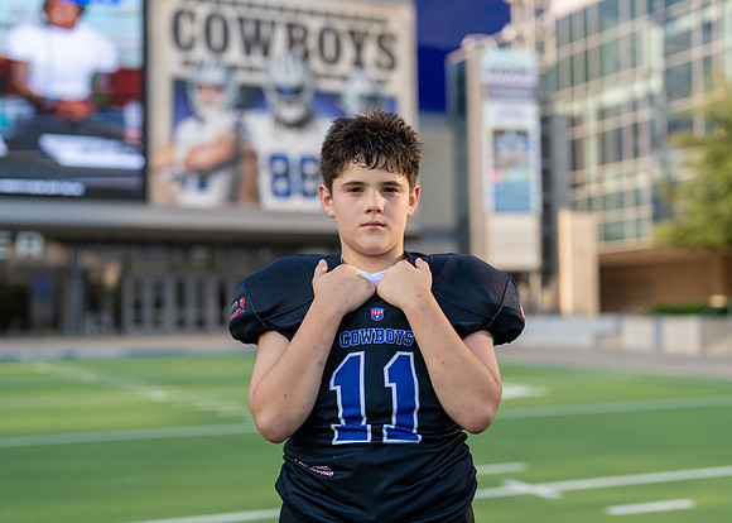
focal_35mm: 55
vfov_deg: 25.7
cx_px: 379
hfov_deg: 35.5
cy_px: 265
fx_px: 1144
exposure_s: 1/1250
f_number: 2
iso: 100
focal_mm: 50
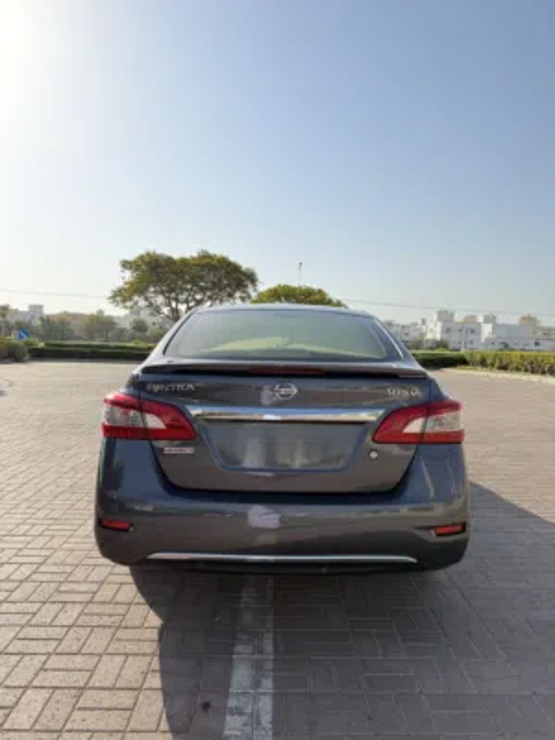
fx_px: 513
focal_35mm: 24
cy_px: 370
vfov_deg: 71.6
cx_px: 278
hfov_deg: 56.8
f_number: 1.78
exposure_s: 1/2053
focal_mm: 6.76
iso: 100
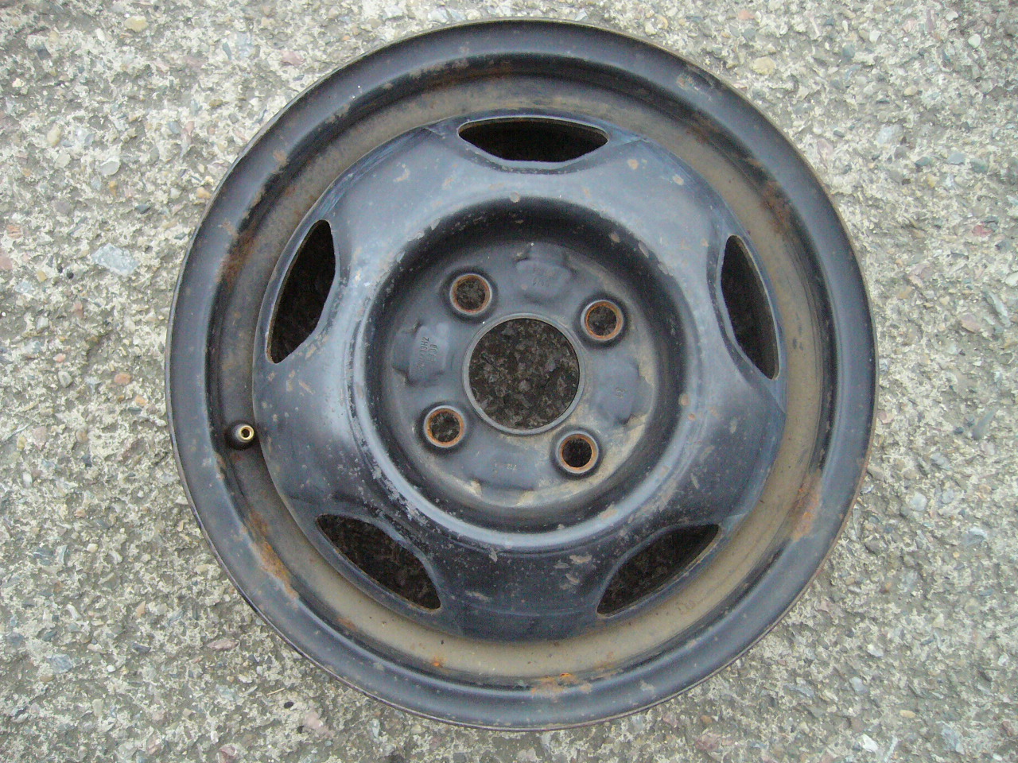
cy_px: 382
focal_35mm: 35
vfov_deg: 40.7
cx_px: 509
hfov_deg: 52.6
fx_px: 1029
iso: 400
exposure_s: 1/160
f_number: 2.8
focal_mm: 5.8
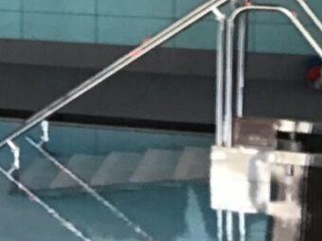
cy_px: -133
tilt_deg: -1.0
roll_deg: -0.1
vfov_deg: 8.3
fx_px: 1628
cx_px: -439
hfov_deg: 10.0
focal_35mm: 175
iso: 80
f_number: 2.4
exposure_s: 1/33
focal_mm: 3.3
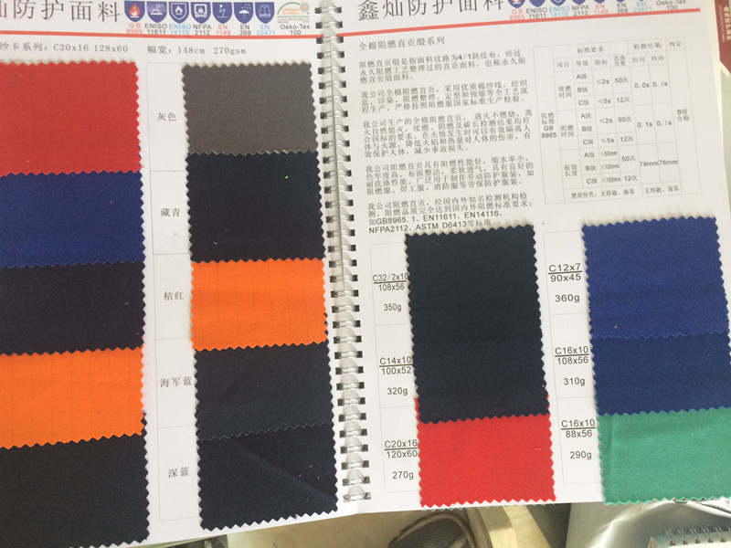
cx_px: 366
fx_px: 612
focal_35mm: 29
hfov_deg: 61.7
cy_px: 274
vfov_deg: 48.2
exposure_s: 1/33
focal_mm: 4.15
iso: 64
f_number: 2.2
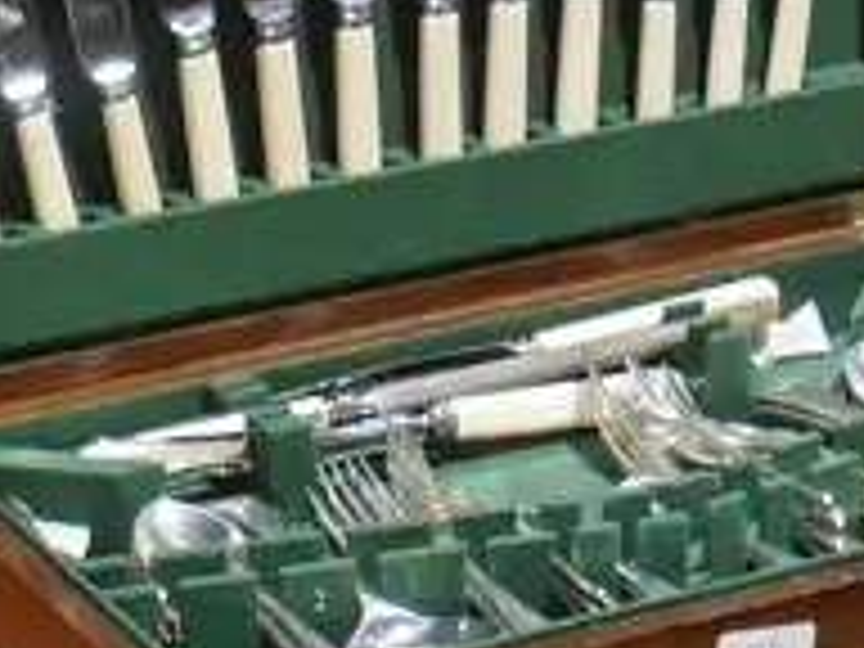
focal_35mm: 160
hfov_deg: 12.3
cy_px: 1278
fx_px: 3994
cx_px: 423
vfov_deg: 8.8
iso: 500
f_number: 3.6
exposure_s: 1/60
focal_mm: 15
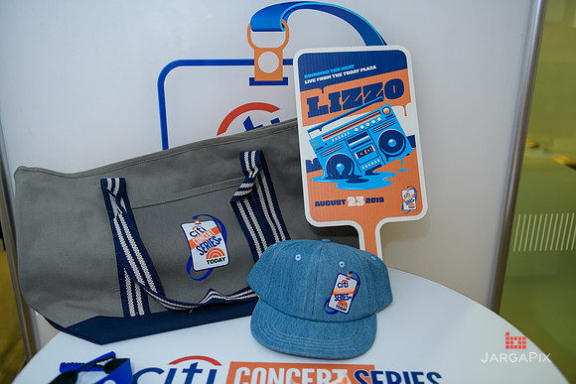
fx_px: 512
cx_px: 288
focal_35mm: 32
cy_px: 192
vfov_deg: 41.1
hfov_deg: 58.7
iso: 400
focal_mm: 32
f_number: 3.2
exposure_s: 1/125
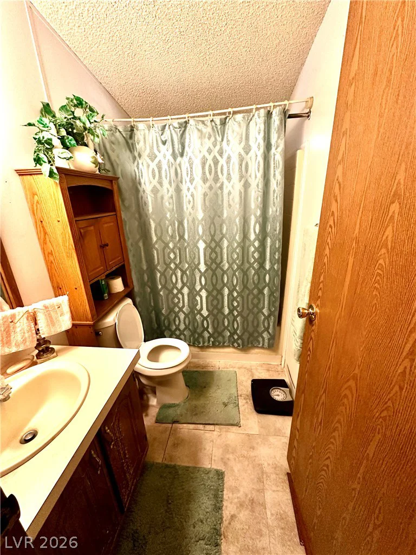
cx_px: 208
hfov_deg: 85.7
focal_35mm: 14
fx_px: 224
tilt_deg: -20.9
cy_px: 278
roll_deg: +1.4
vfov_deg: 102.1
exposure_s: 1/99
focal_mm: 2.22
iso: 320
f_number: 2.2
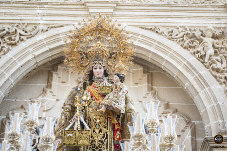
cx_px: 114
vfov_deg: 16.7
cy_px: 76
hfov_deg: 24.8
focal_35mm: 82
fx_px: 517
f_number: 5.6
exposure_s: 1/160
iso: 400
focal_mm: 55
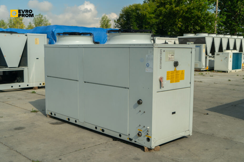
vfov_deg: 32.6
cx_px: 122
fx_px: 278
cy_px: 81
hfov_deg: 47.4
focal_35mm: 41
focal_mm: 41
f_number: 4
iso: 100
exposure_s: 1/640
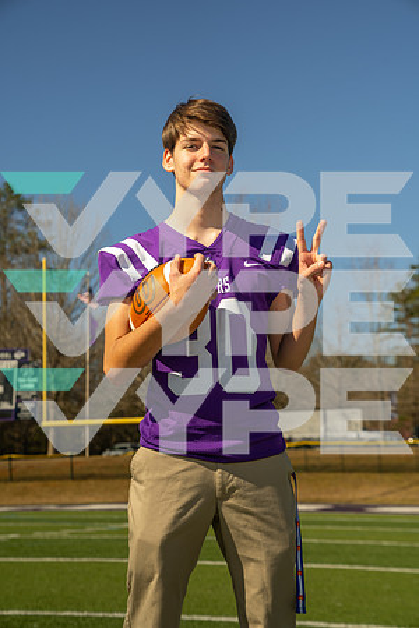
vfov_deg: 29.2
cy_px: 314
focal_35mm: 69
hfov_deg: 19.7
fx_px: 1205
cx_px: 210
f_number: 5.6
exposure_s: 1/125
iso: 100
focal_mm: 69
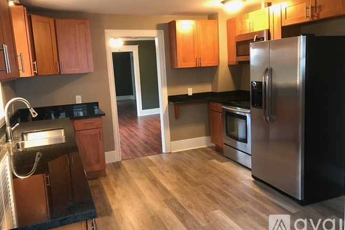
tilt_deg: -6.7
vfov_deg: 43.6
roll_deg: +3.1
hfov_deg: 61.9
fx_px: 288
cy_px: 103
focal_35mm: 30
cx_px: 177
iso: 100
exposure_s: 1/12
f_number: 1.8
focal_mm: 3.99
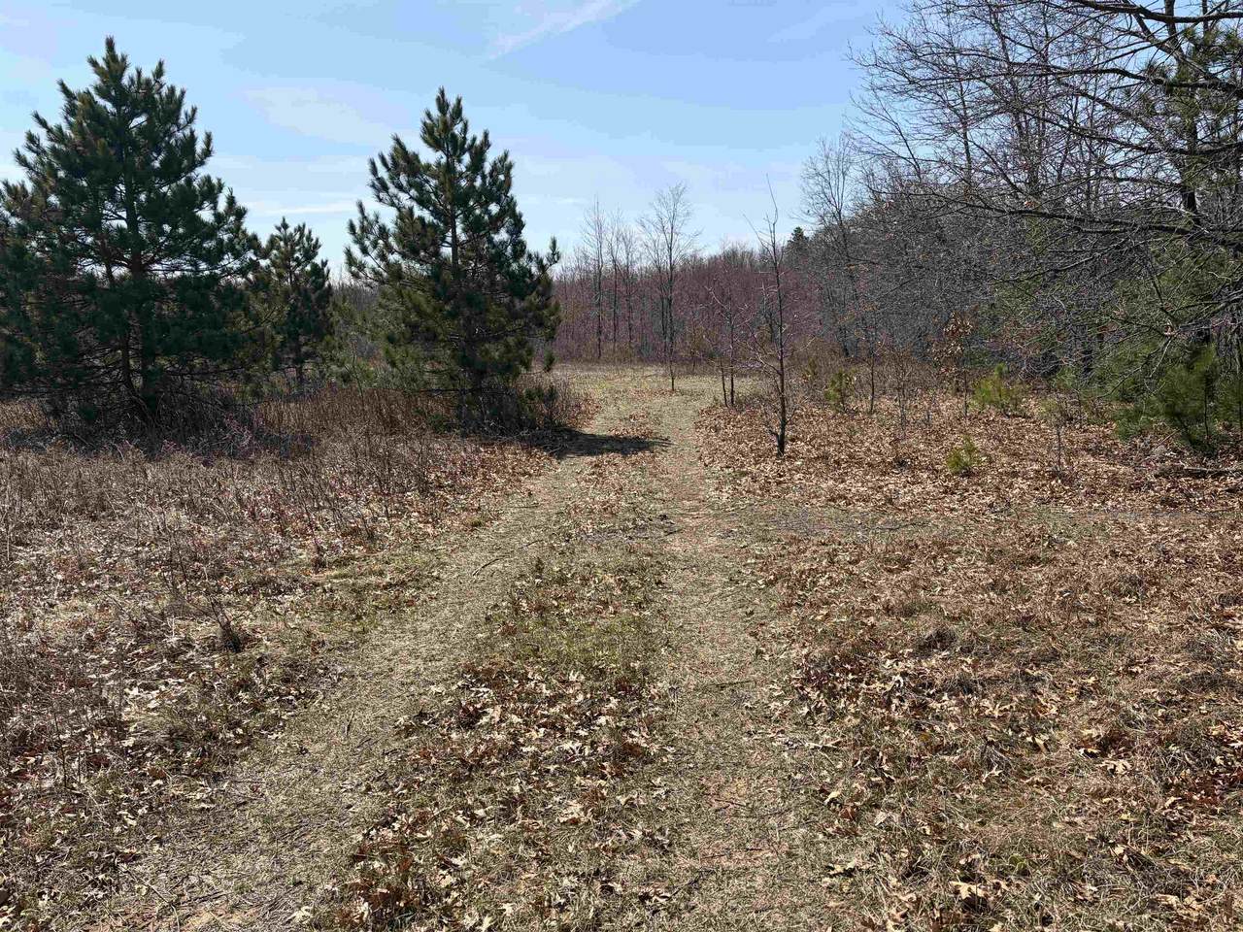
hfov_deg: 67.3
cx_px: 622
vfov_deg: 53.1
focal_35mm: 26
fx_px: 934
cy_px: 466
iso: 50
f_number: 1.6
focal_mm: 5.96
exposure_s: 1/3623
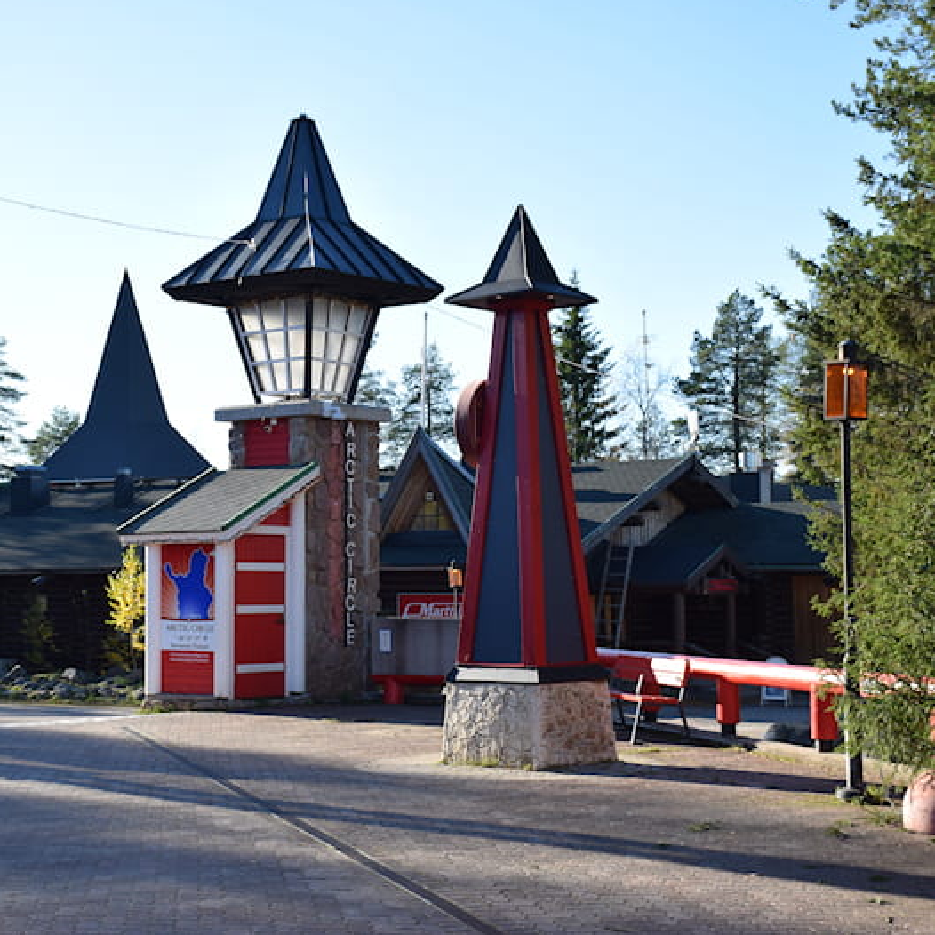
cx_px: 340
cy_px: 467
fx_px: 1895
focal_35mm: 62
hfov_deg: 27.6
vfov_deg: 27.7
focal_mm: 32
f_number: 9
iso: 200
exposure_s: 1/320
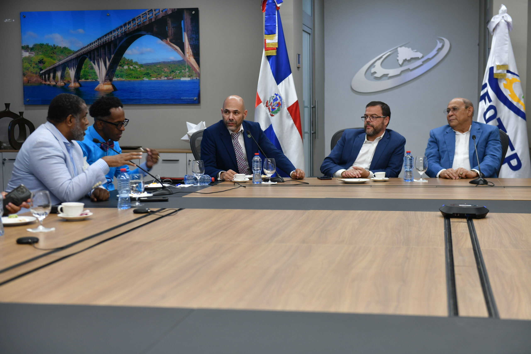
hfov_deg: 34.5
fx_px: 855
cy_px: 177
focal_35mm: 58
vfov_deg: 23.4
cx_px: 266
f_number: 3.5
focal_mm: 58
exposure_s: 1/50
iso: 250
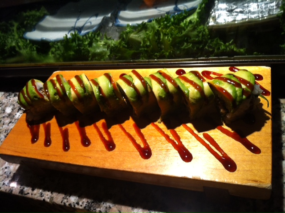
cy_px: 106
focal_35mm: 35
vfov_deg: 40.6
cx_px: 142
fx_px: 288
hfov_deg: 52.7
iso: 80
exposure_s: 1/24
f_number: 2.8
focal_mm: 3.85
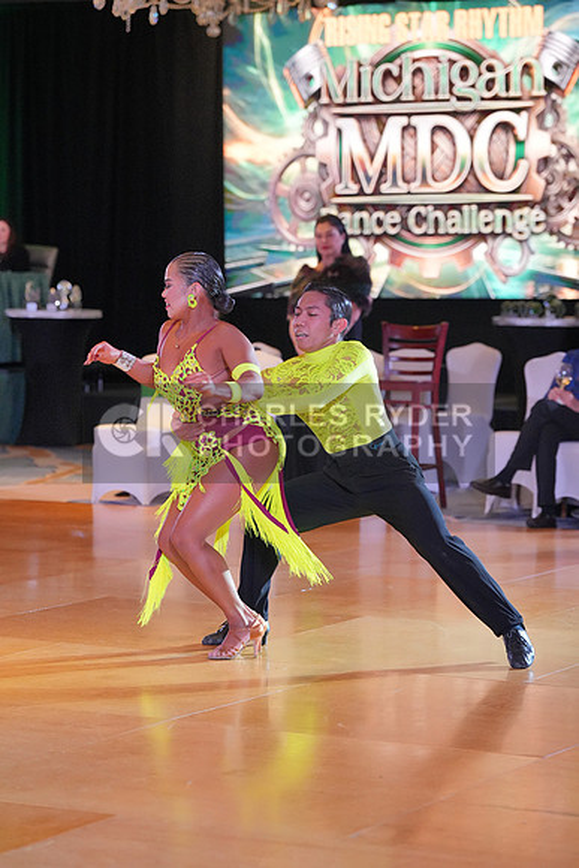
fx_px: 2507
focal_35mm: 104
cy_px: 434
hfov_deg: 13.2
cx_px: 290
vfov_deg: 19.6
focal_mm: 104
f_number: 3.5
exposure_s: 1/500
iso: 5000
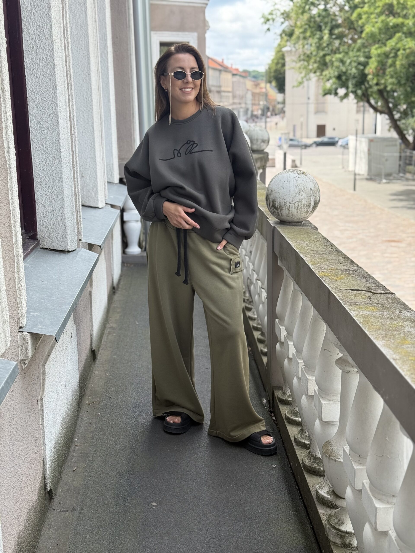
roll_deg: +1.3
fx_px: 767
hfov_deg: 30.3
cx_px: 208
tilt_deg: -12.5
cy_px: 276
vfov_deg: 39.7
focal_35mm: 48
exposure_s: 1/837
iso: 64
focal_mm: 6.76
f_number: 1.78
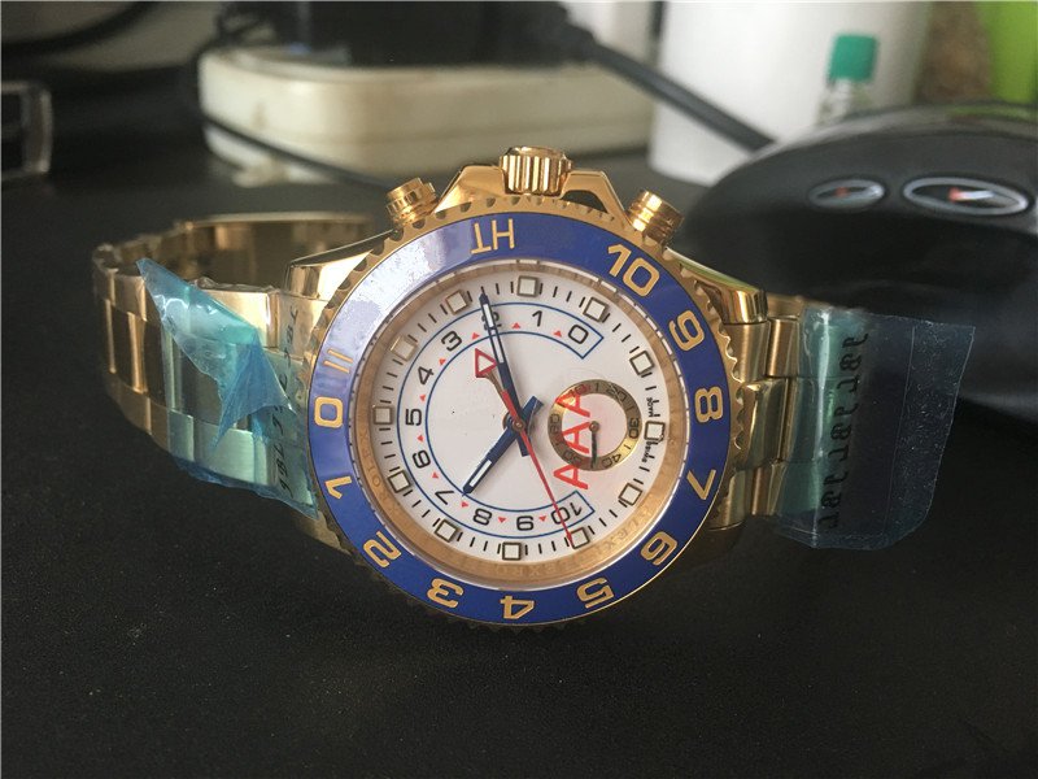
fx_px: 870
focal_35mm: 29
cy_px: 390
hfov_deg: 61.7
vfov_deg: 48.2
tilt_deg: -25.3
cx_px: 519
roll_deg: -3.5
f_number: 2.2
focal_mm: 4.15
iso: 160
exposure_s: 1/33
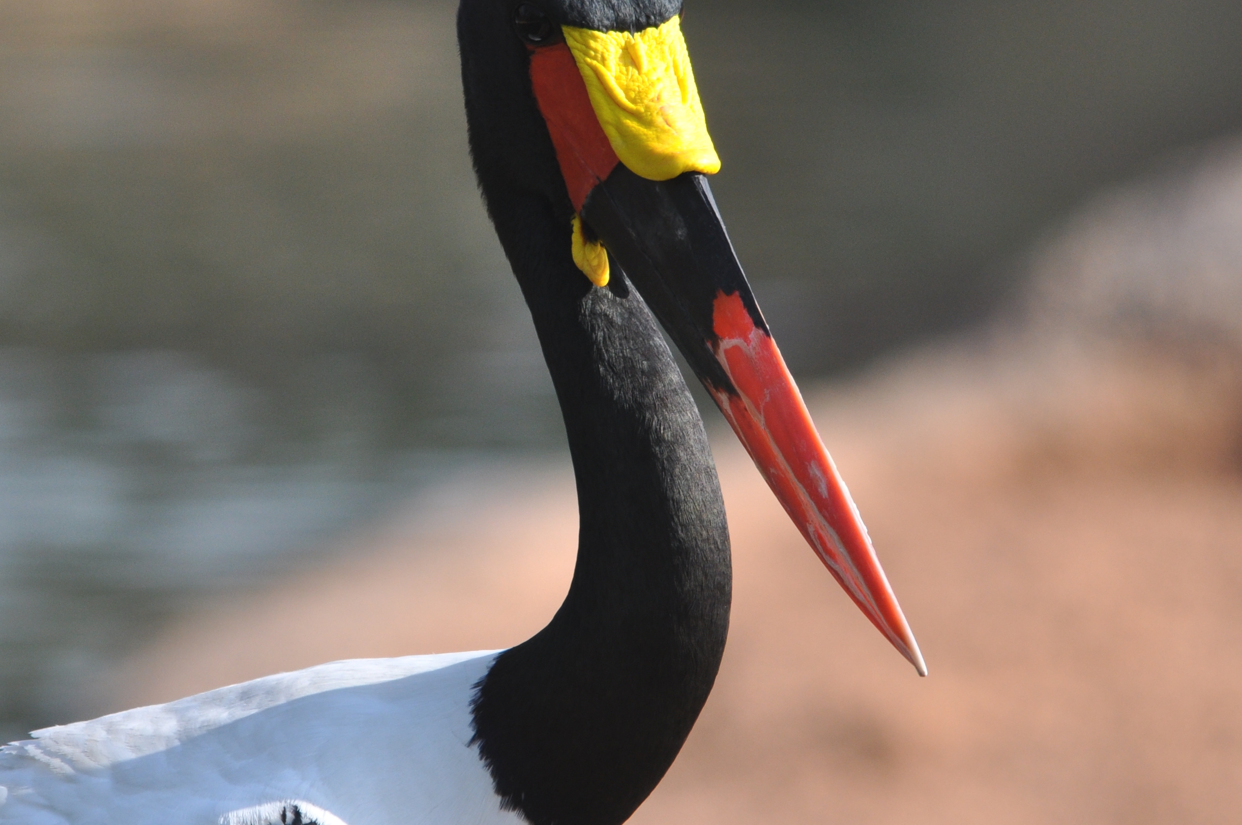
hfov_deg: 2.1
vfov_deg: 1.4
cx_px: 501
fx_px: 34493
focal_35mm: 1001
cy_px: 395
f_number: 6.3
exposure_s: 1/1000
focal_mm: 380
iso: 400
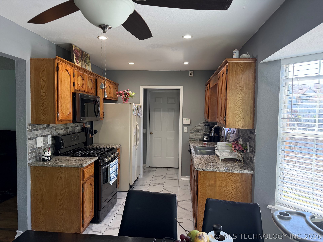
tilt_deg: -3.0
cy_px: 121
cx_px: 162
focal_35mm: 24
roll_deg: -0.7
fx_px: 224
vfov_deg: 56.8
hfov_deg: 71.6
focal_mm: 6.76
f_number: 1.78
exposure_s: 1/134
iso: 200
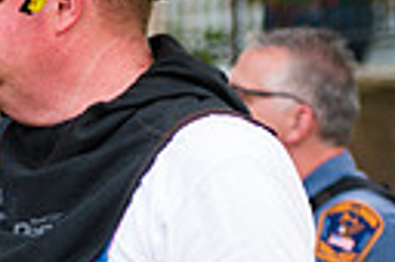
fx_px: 4854
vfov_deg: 3.1
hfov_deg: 4.6
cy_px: 207
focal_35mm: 443
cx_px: -346
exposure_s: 1/800
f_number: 3.2
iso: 200
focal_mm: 98
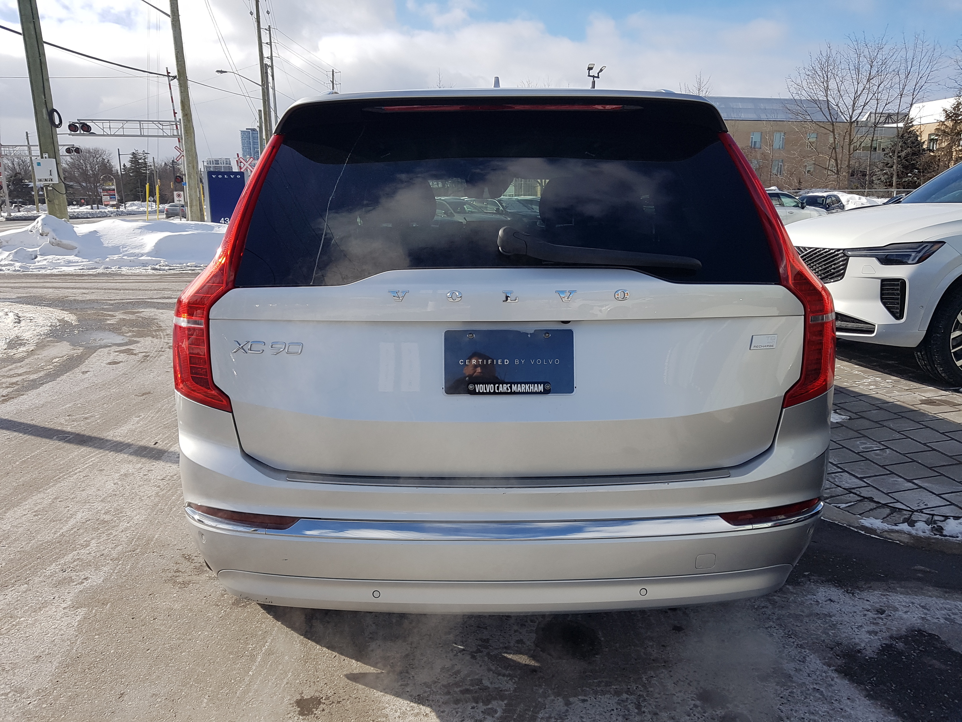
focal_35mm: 26
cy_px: 361
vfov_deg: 53.1
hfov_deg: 67.3
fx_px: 723
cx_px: 481
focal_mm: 4.2
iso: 50
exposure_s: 1/2848
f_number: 1.7
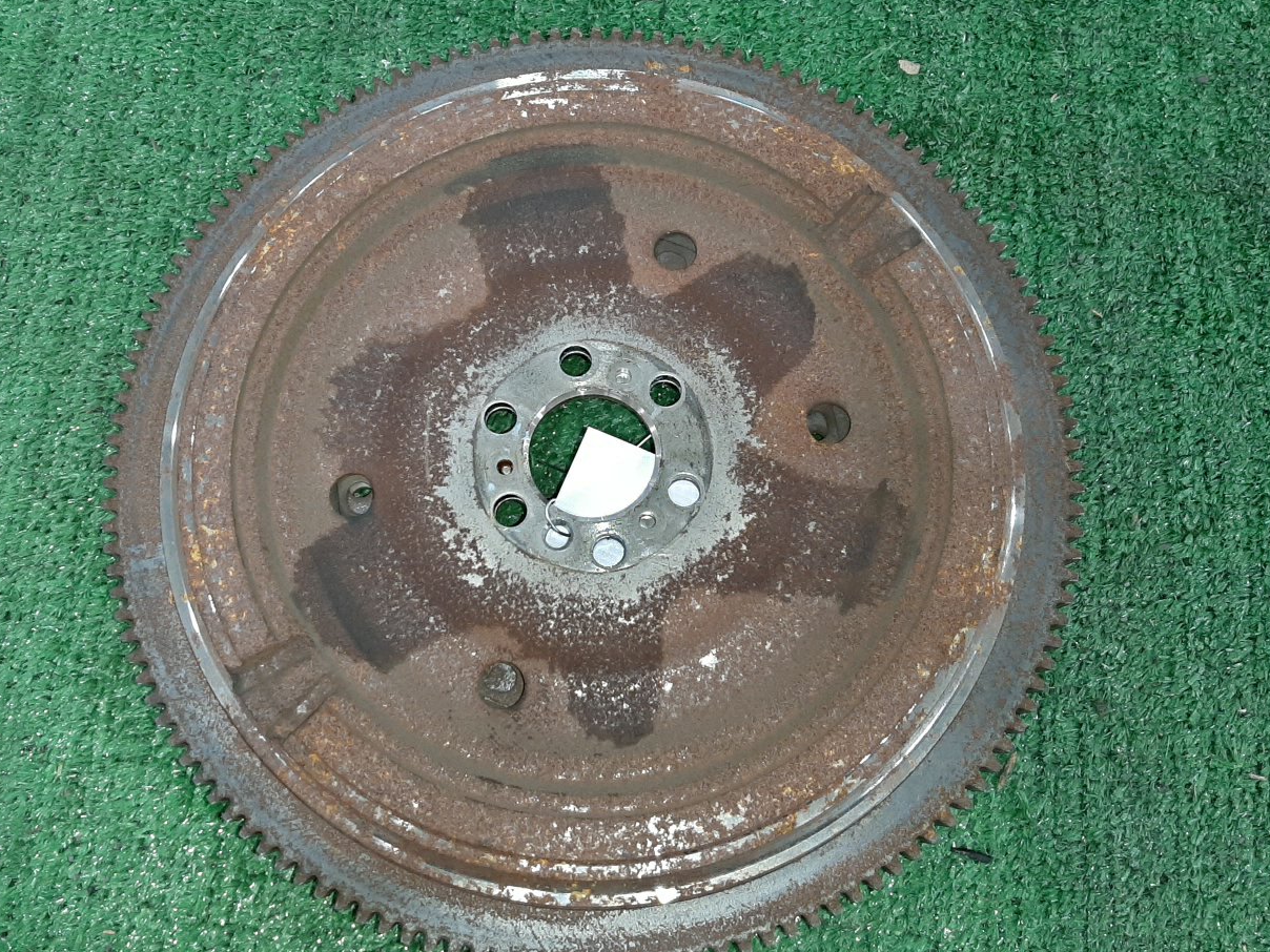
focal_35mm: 31
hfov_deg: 58.3
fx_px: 1137
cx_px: 591
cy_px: 511
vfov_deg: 45.4
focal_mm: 3.93
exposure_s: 1/33
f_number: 1.7
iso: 175
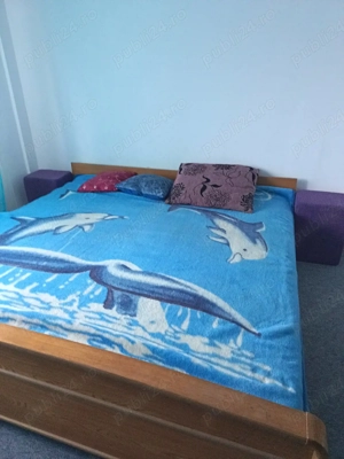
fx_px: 318
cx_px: 172
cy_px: 230
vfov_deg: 71.6
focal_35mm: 24
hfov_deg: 56.8
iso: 2469
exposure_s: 1/33.3
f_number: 1.75
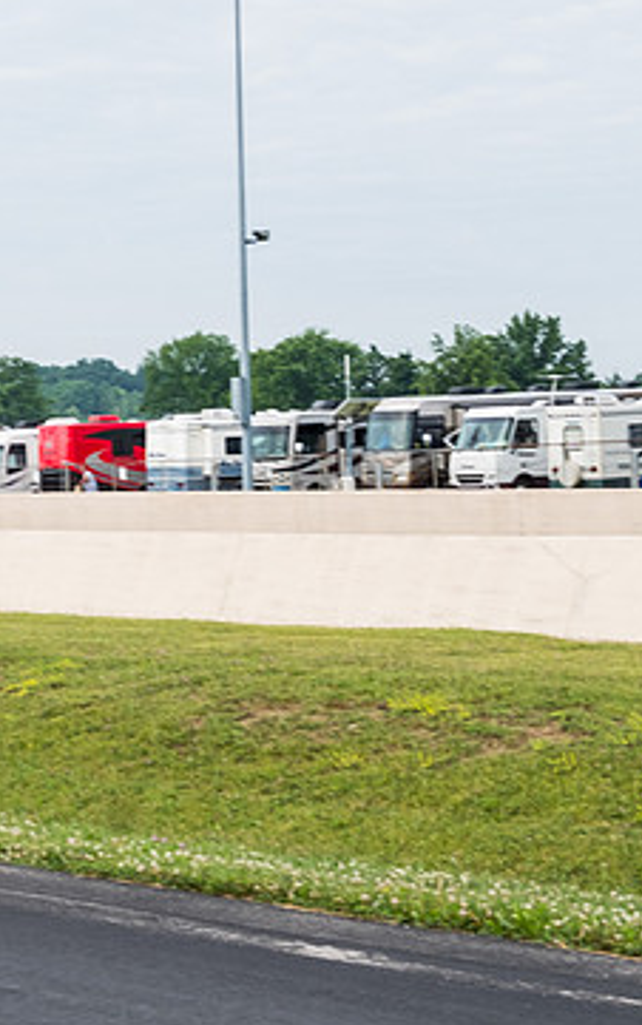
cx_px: -20
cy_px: 521
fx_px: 4530
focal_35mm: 162
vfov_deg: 12.9
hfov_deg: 8.1
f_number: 9
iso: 400
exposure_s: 1/250
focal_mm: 66
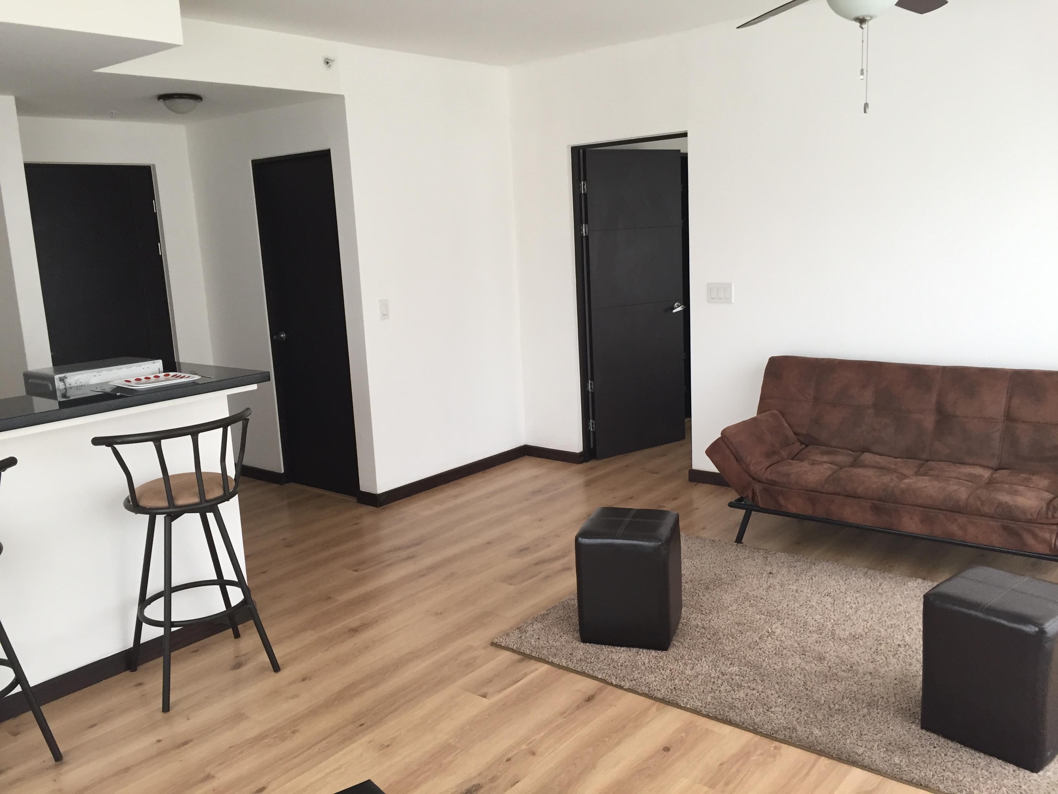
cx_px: 529
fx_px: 886
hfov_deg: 61.7
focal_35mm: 29
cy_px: 397
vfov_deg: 48.2
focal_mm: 4.15
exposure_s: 1/30
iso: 50
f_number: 2.2
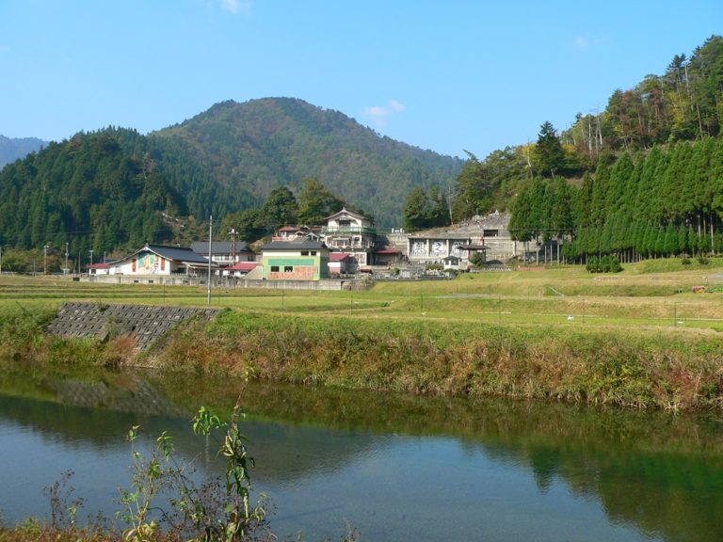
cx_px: 362
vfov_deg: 39.7
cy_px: 271
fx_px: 752
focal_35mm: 36
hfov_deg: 51.4
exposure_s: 1/400
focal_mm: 6
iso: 80
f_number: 4
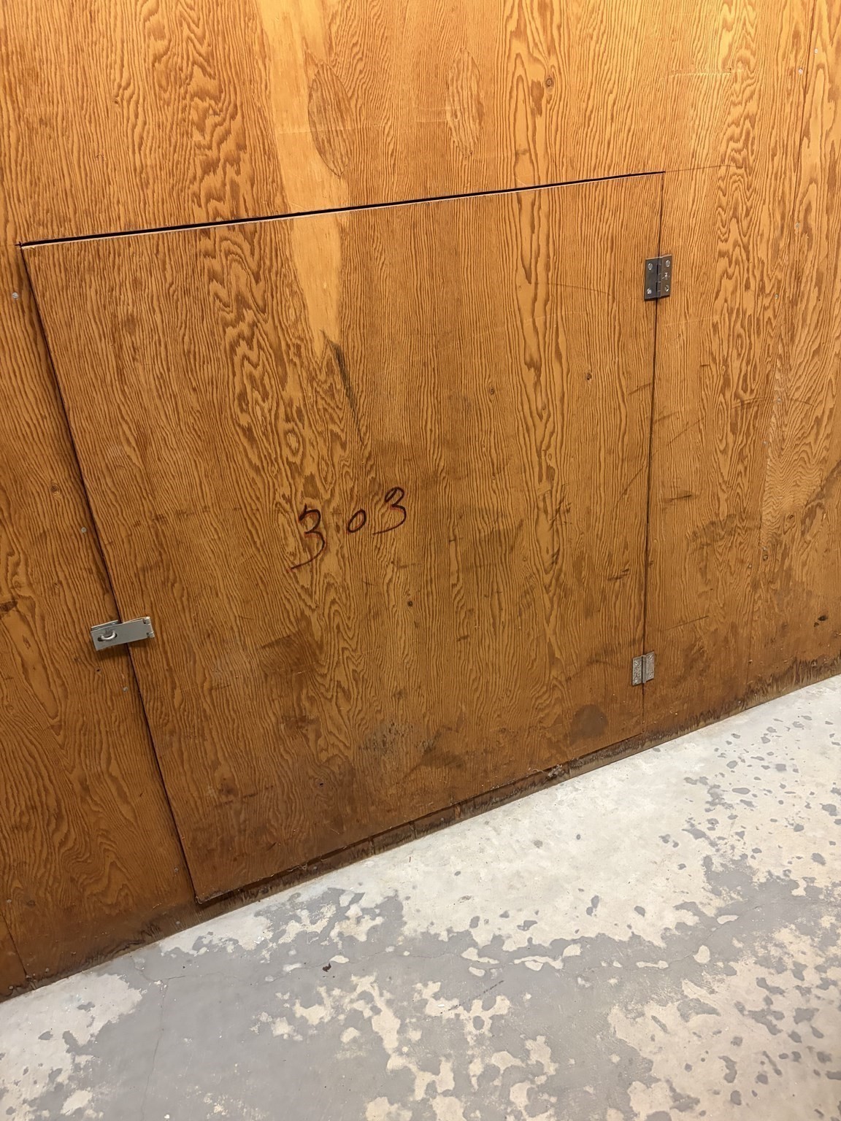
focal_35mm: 26
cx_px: 420
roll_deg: +6.9
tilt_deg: -23.6
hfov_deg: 53.1
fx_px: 842
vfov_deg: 67.3
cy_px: 560
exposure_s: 1/60
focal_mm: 5.96
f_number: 1.6
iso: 320
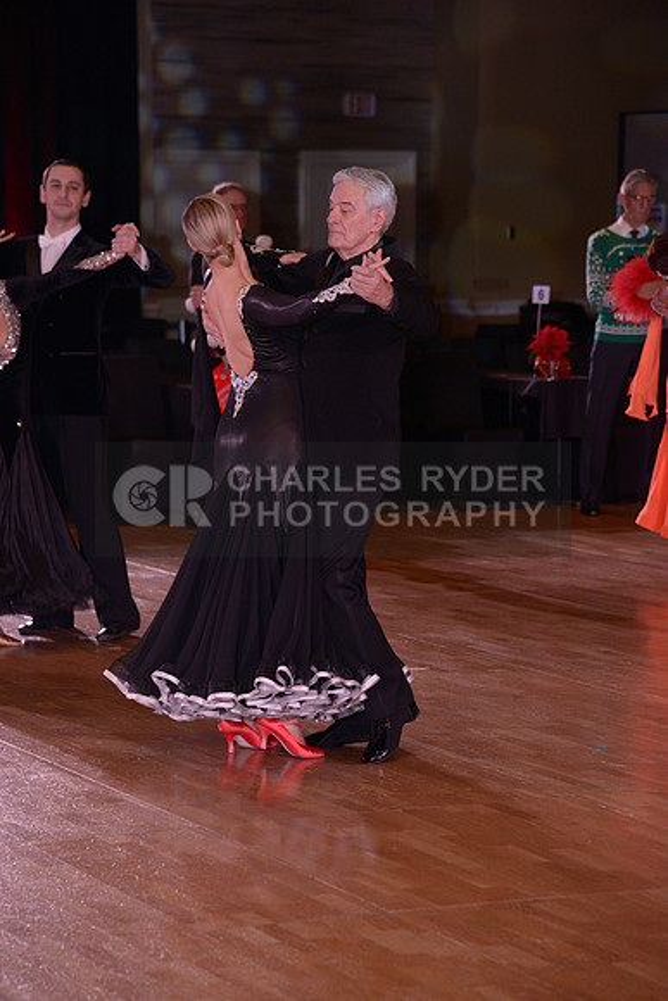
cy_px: 500
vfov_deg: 17.1
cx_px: 334
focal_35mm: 120
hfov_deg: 11.4
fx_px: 3338
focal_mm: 120
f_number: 5.6
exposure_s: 1/200
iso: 1250
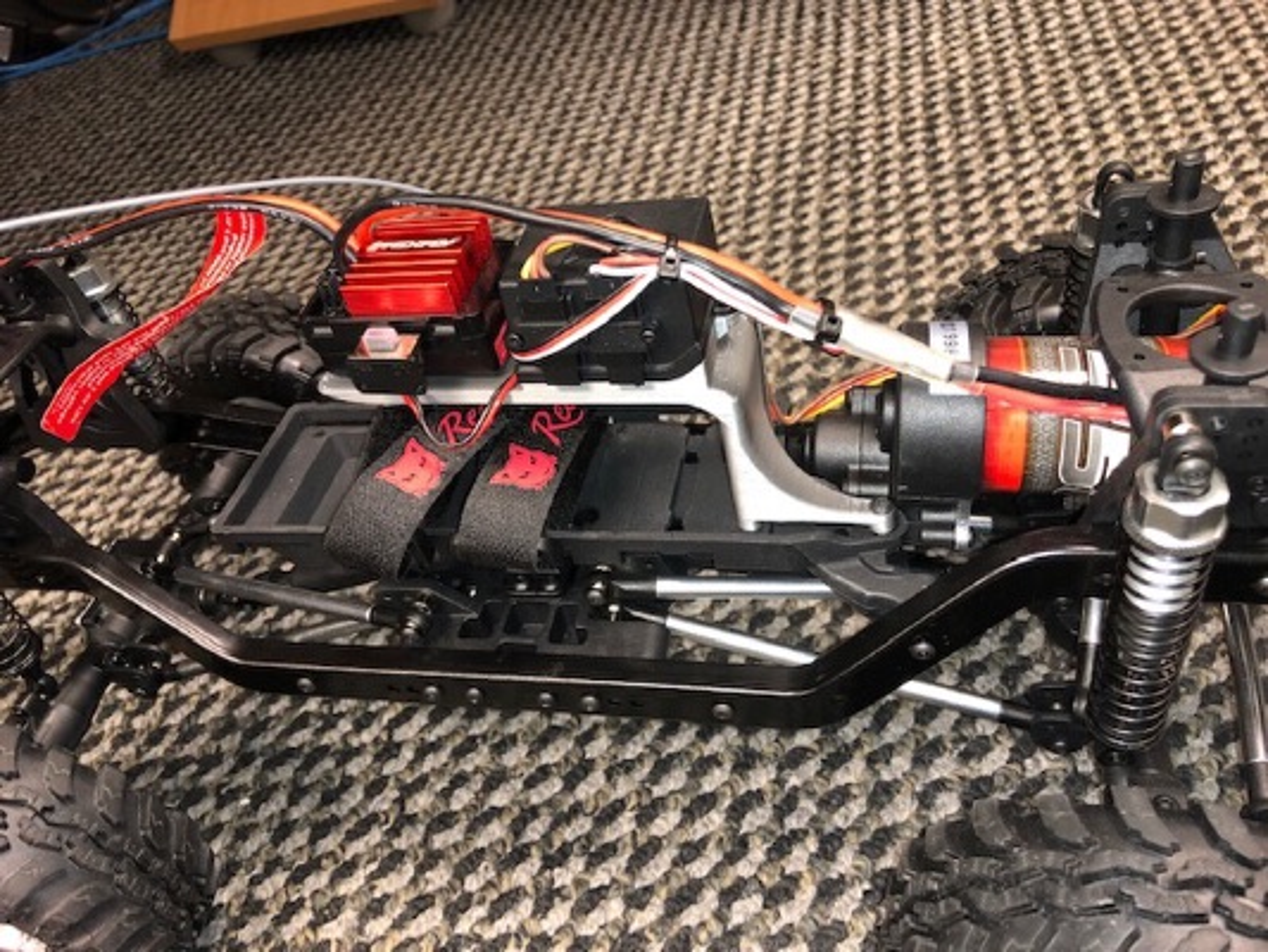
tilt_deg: -42.7
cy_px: 476
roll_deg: +16.5
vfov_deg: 49.8
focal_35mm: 28
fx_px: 1026
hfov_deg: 63.4
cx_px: 634
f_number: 1.8
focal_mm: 4
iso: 64
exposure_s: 1/8
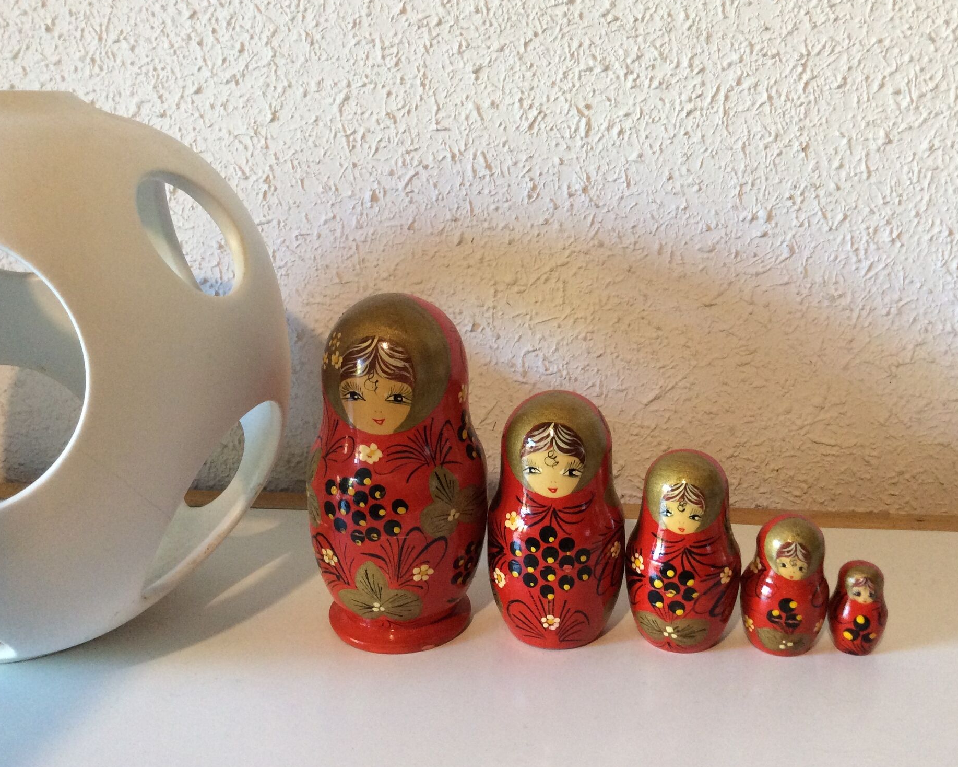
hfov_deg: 52.8
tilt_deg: -15.8
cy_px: 386
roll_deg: +0.5
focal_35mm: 34
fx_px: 964
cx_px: 509
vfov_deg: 43.4
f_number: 2.4
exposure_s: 1/25
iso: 160
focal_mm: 3.3
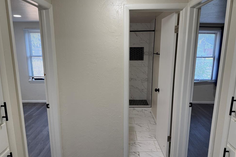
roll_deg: -0.1
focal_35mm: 26
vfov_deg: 49.5
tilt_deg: -11.5
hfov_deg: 69.4
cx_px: 121
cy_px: 84
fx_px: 170
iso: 125
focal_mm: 6.76
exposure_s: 1/120
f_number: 1.78
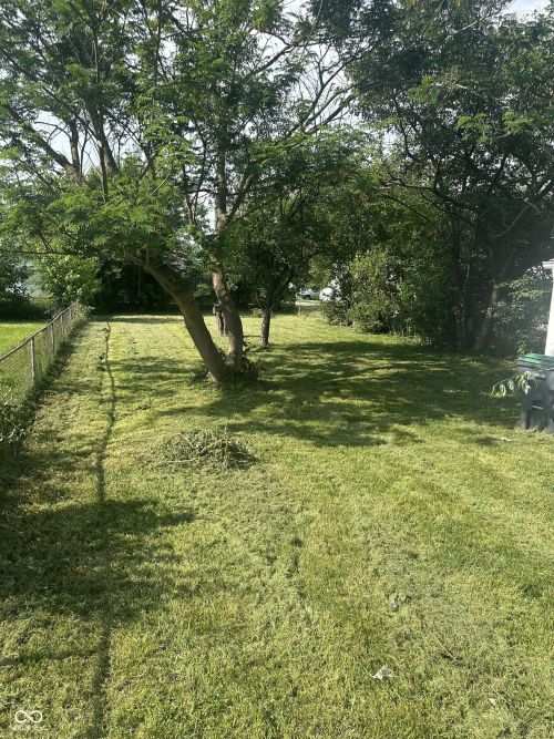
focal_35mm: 24
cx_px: 277
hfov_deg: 56.8
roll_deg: -1.8
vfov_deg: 71.6
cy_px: 370
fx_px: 512
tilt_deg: -9.3
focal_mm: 6.86
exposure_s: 1/2070
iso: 80
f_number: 1.78
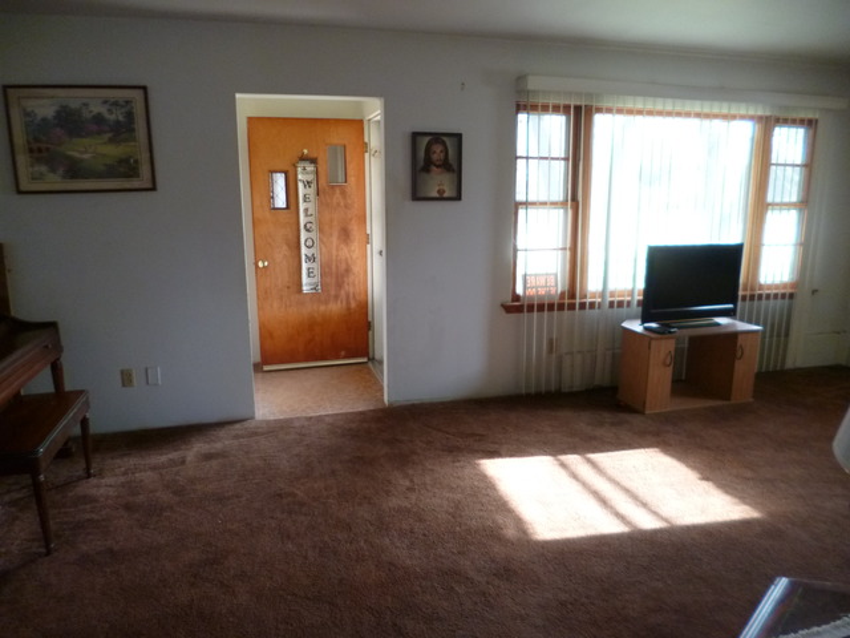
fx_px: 589
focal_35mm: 24
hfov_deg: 71.6
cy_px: 319
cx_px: 425
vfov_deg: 56.8
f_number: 2.5
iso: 250
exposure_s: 1/60
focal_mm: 4.3
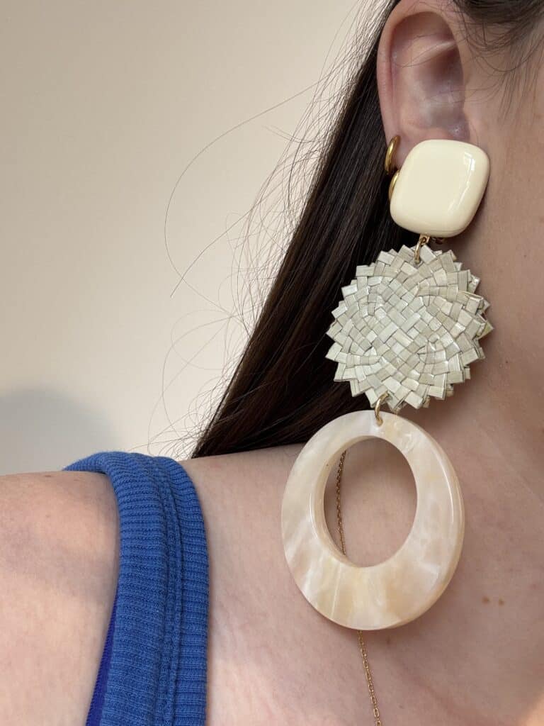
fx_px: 629
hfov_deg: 46.8
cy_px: 363
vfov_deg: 60.0
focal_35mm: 30
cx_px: 272
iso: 32
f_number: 1.9
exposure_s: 1/100
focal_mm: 2.69
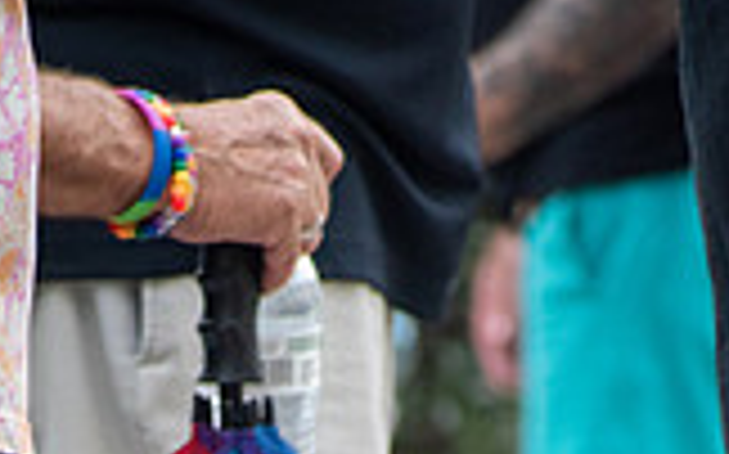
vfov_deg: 1.3
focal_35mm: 975
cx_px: 234
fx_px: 19357
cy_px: 1002
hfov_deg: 2.2
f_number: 5.6
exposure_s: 1/640
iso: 800
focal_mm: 230
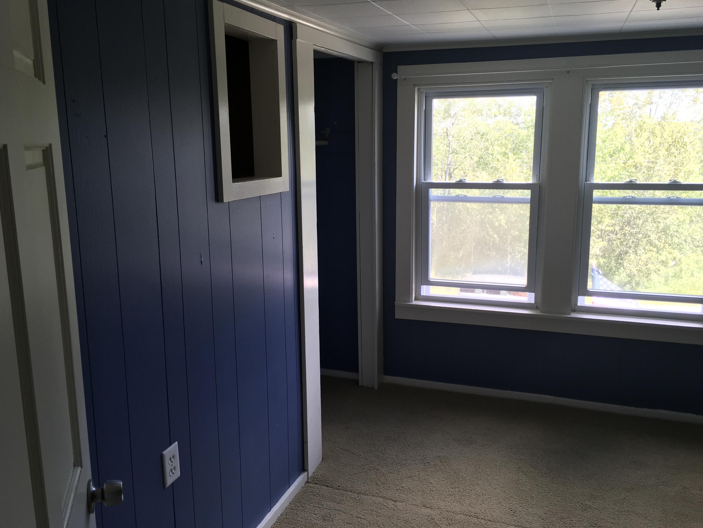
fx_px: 609
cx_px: 352
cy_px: 257
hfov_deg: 60.0
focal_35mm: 30
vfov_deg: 46.8
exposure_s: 1/60
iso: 32
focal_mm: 4.15
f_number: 2.2
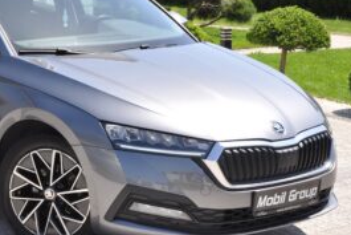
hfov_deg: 17.9
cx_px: 54
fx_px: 1102
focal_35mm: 113
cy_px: 74
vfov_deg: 12.1
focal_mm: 40
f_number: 10
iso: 250
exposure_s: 1/400
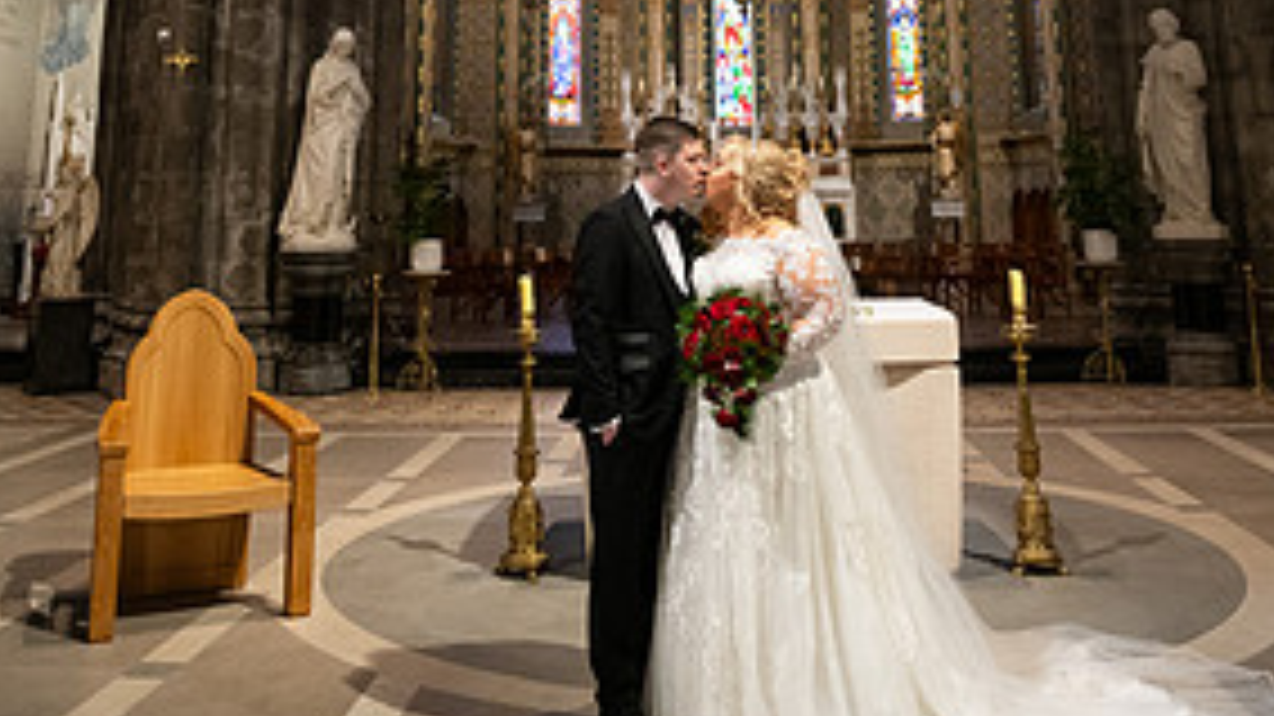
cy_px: -158
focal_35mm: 40
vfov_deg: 26.2
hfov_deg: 50.5
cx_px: 662
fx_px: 1351
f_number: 3.5
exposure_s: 1/160
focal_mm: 24
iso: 1250
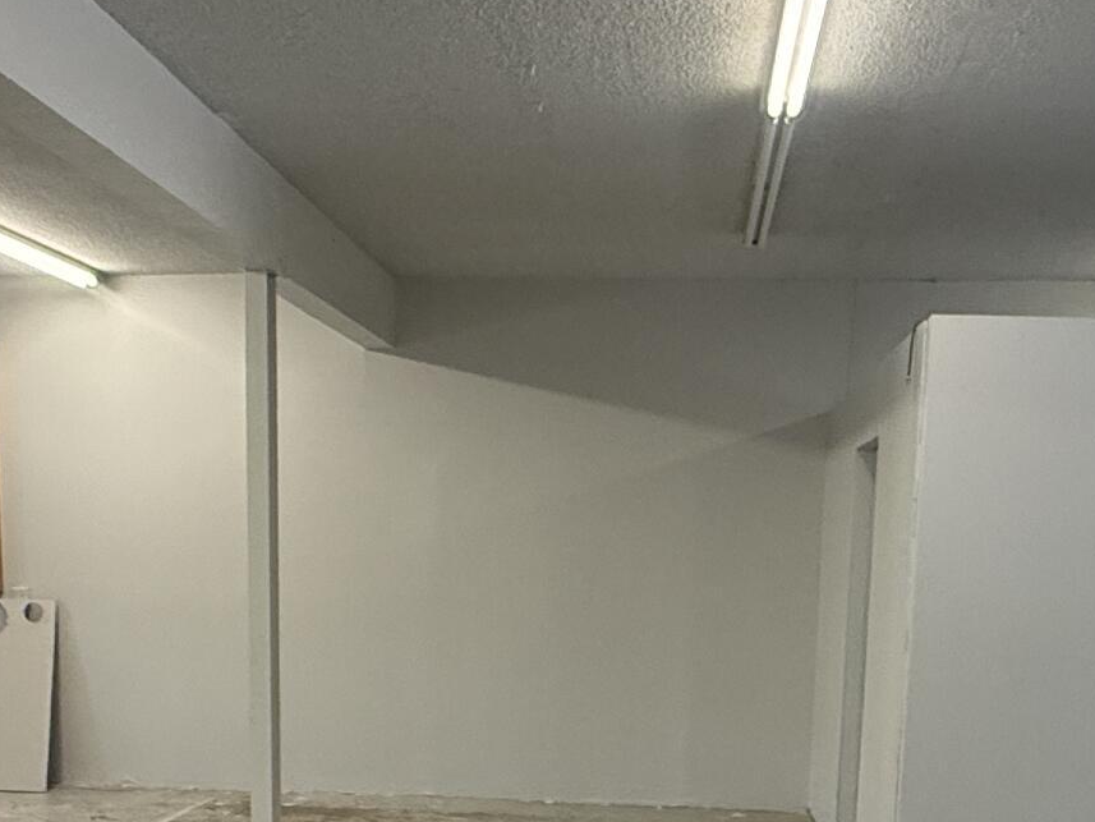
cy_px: 828
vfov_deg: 27.9
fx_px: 1550
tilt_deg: -9.5
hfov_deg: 38.9
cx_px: 575
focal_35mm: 49
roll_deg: -1.0
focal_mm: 2.22
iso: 200
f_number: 2.2
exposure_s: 1/120
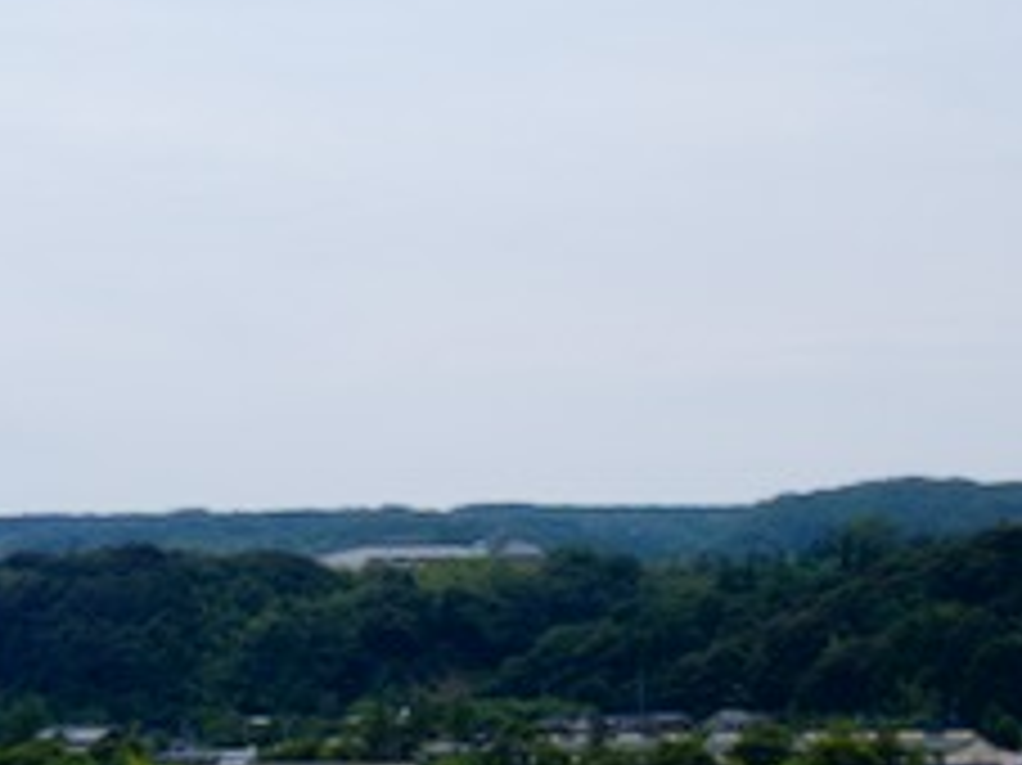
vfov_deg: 11.3
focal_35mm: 131
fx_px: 3866
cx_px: 59
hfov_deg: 14.9
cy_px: 522
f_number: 5
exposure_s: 1/400
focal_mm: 11.09
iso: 100
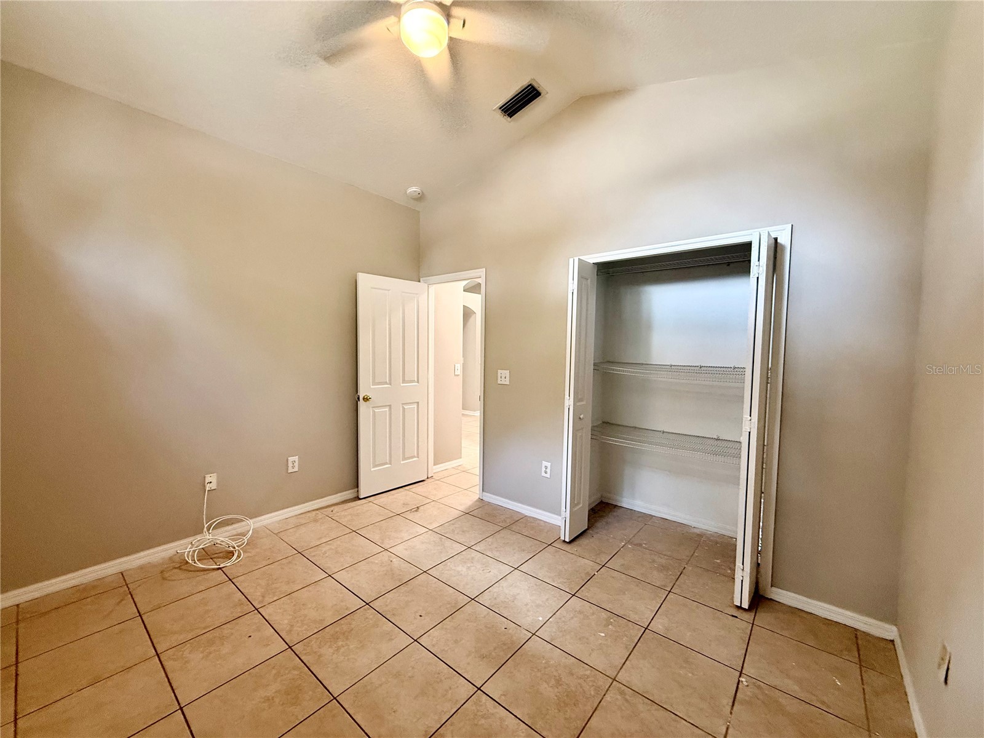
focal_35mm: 14
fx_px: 398
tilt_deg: -2.8
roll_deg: -0.6
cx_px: 492
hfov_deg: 102.1
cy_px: 369
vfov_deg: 85.7
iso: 250
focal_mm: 2.22
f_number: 2.2
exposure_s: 1/60
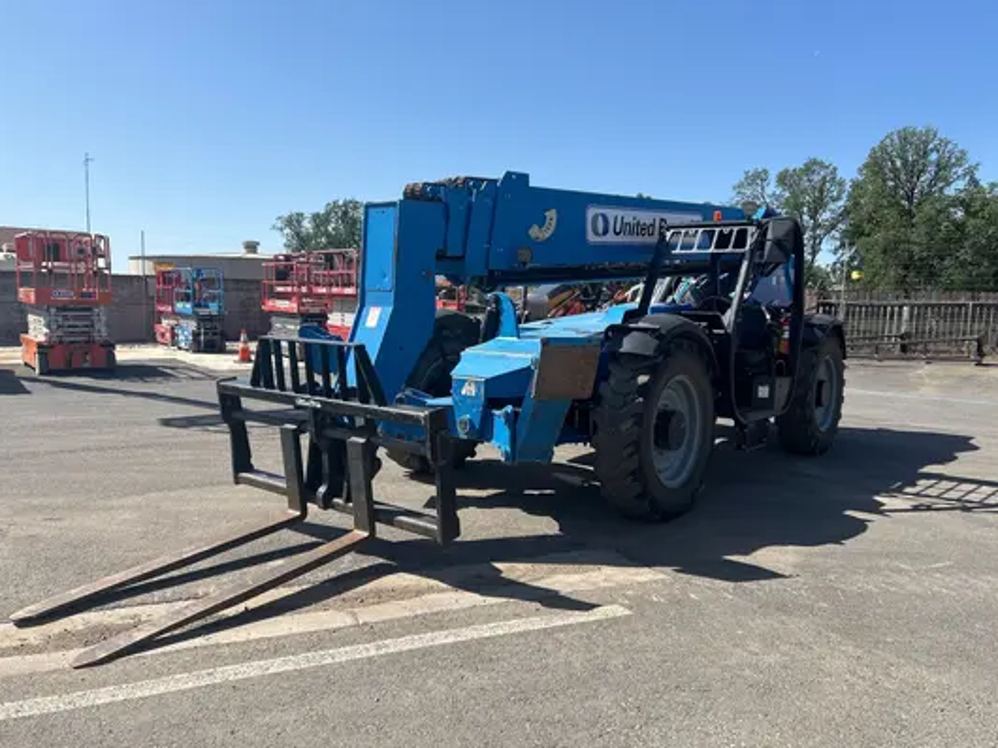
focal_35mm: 27
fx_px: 778
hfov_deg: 65.3
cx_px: 508
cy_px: 387
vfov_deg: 51.3
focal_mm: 5.7
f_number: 1.5
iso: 50
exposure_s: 1/3460
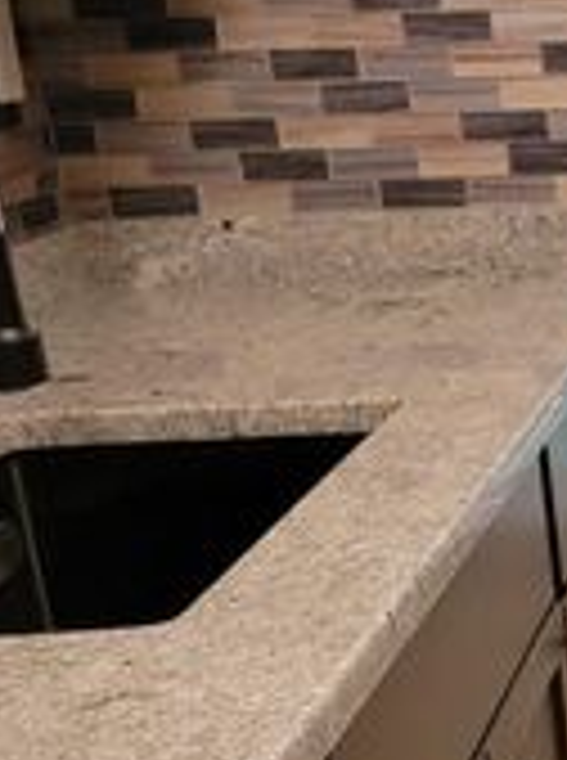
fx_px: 2083
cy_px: 600
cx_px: 1112
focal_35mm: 95
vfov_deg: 20.5
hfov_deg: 13.4
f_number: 1.8
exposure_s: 1/40
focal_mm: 6.7
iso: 250
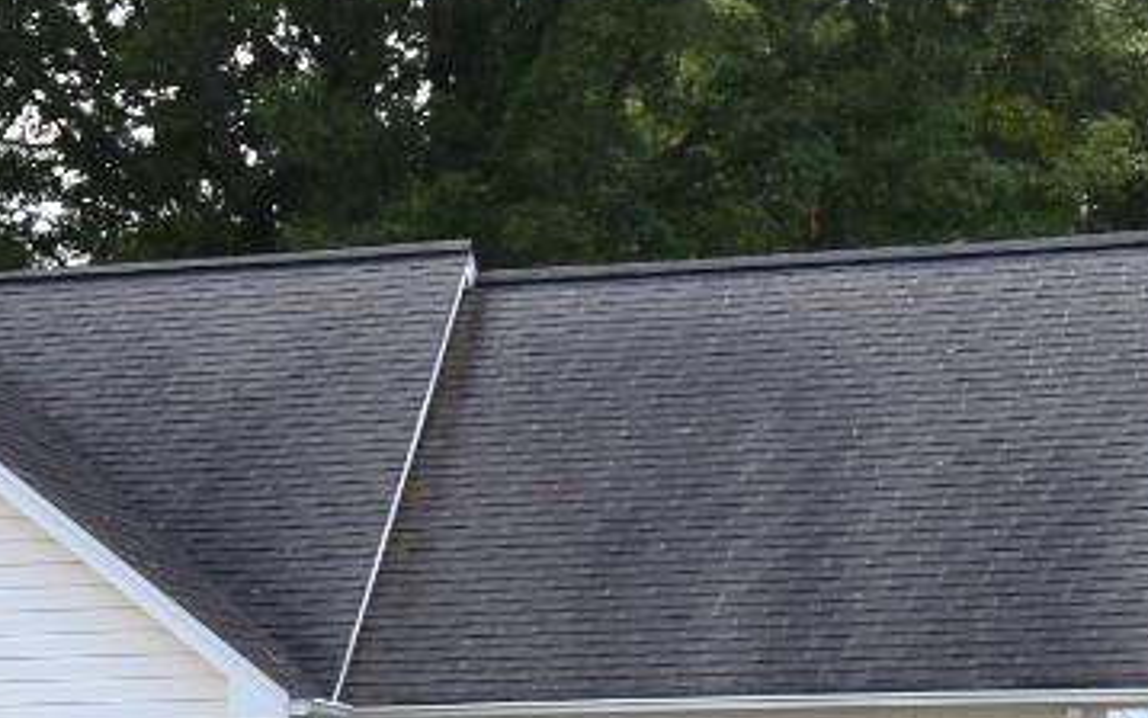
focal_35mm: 166
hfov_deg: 11.7
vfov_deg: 7.8
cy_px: 1016
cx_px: -924
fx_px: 5195
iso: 200
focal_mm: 24
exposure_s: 1/250
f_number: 6.3
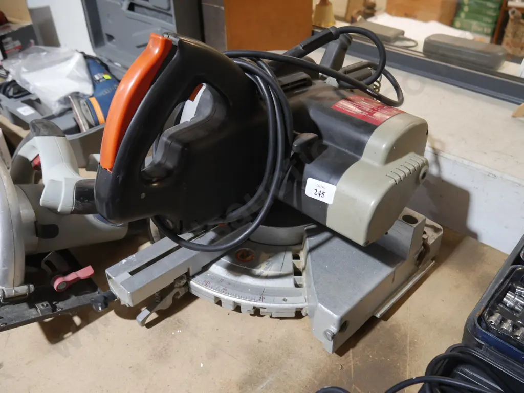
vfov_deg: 46.8
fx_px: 454
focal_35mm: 30
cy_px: 196
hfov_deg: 60.0
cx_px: 262
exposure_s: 1/60
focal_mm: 15
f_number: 3.6
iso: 1000
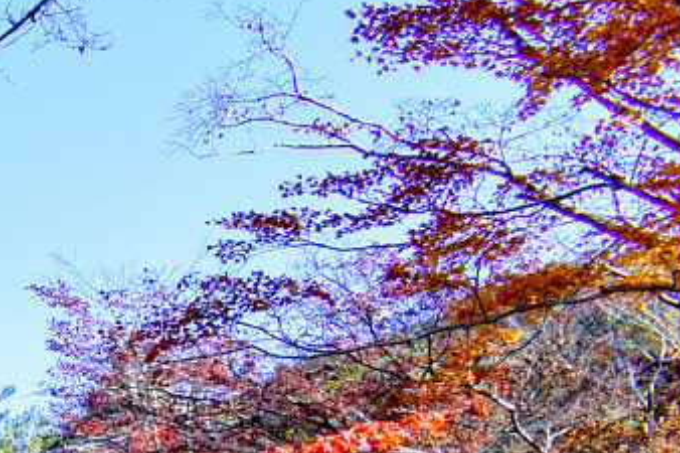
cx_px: -777
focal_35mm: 128
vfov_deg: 9.8
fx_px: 2416
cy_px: 978
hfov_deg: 13.3
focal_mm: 18
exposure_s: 1/250
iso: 320
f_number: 8
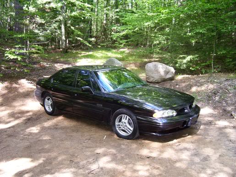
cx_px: 118
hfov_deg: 54.0
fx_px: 232
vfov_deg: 41.8
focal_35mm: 34
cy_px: 88
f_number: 2.7
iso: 125
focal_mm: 5.6
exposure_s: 1/60
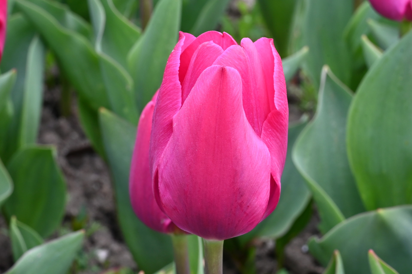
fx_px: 686
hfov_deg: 33.4
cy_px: 137
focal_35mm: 60
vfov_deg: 22.6
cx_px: 206
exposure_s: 1/60
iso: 640
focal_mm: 60
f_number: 16
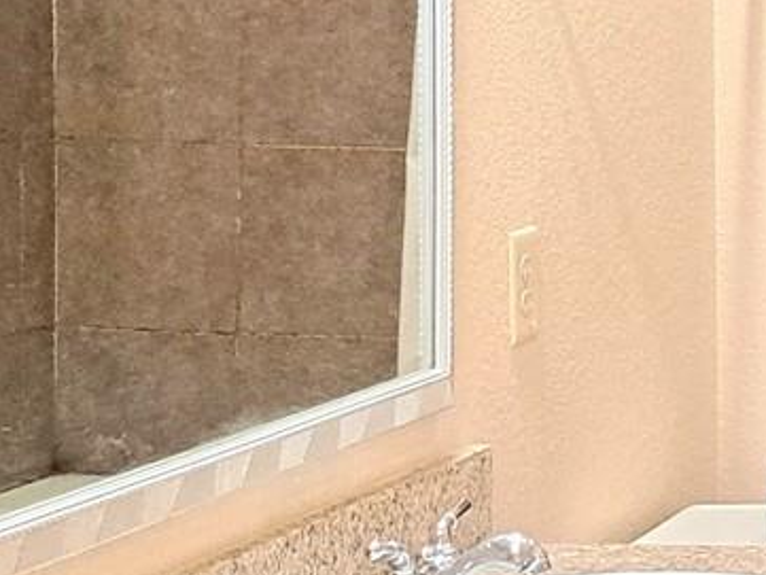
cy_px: 47
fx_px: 3010
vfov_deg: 10.8
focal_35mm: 136
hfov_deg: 13.6
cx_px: 1186
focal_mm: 5.23
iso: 500
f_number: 1.8
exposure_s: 1/60.2
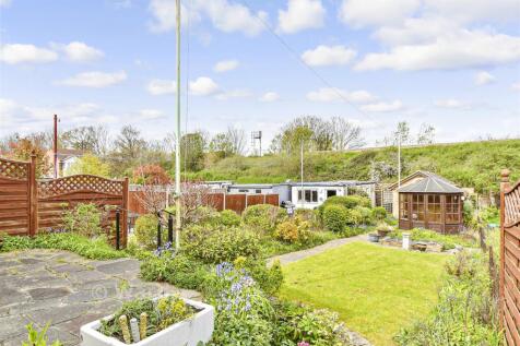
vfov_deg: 77.3
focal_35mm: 15
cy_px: 173
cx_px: 260
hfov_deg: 100.4
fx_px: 217
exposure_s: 1/200
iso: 160
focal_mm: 10
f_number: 8
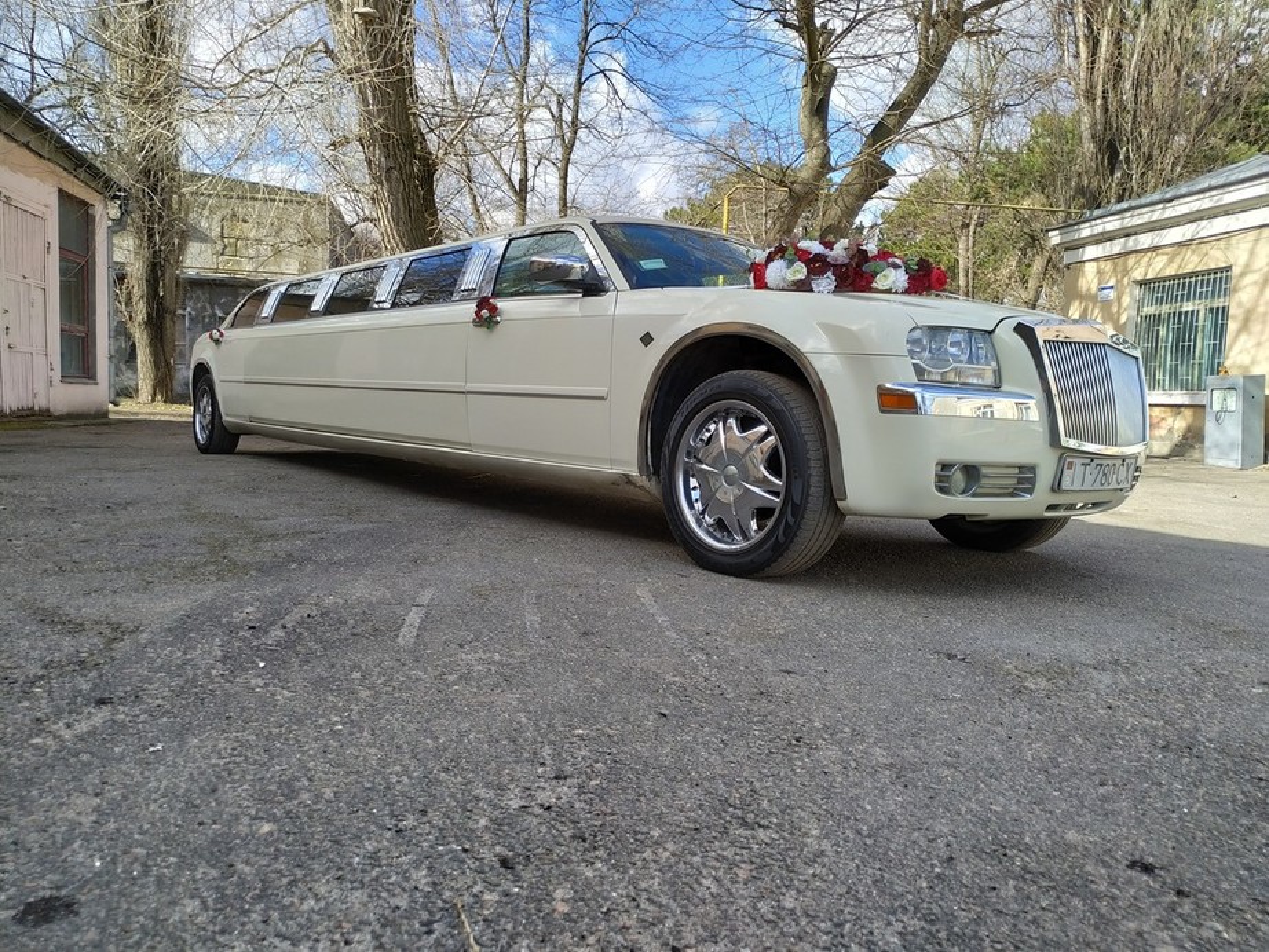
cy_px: 476
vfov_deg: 56.8
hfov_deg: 71.6
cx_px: 634
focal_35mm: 24
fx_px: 880
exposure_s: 1/1495
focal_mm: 3.94
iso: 200
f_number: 1.9
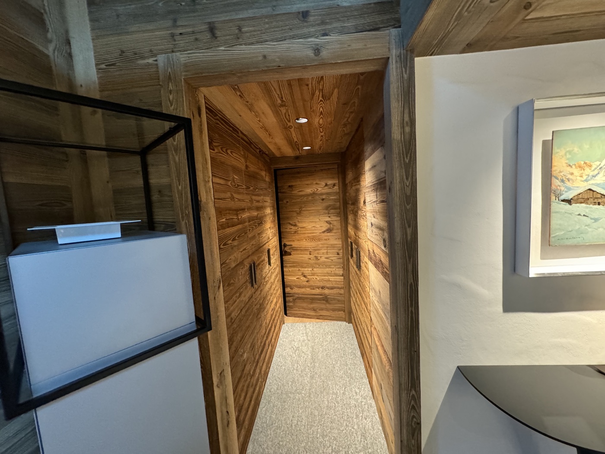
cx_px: 302
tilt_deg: -4.5
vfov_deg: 85.7
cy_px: 227
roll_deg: +3.5
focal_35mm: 14
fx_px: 245
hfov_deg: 102.1
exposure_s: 1/50
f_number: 2.2
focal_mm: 2.22
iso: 640
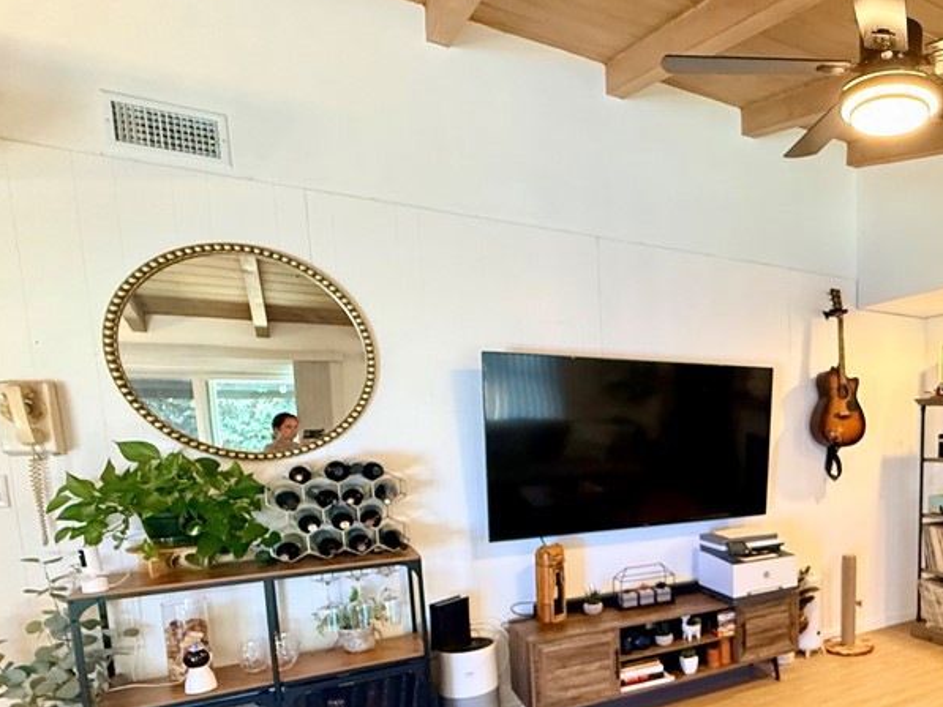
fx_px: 654
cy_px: 505
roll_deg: +1.0
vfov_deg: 54.9
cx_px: 779
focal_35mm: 24
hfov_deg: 64.1
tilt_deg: -6.2
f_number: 2.2
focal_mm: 2.22
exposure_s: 1/60
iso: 800
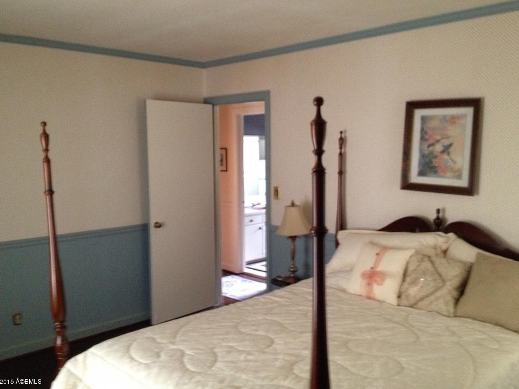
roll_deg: -0.4
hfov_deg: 51.4
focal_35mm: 36
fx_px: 540
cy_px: 196
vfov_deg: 39.7
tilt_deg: -10.0
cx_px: 258
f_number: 2.4
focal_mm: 4.28
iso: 320
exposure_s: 1/15
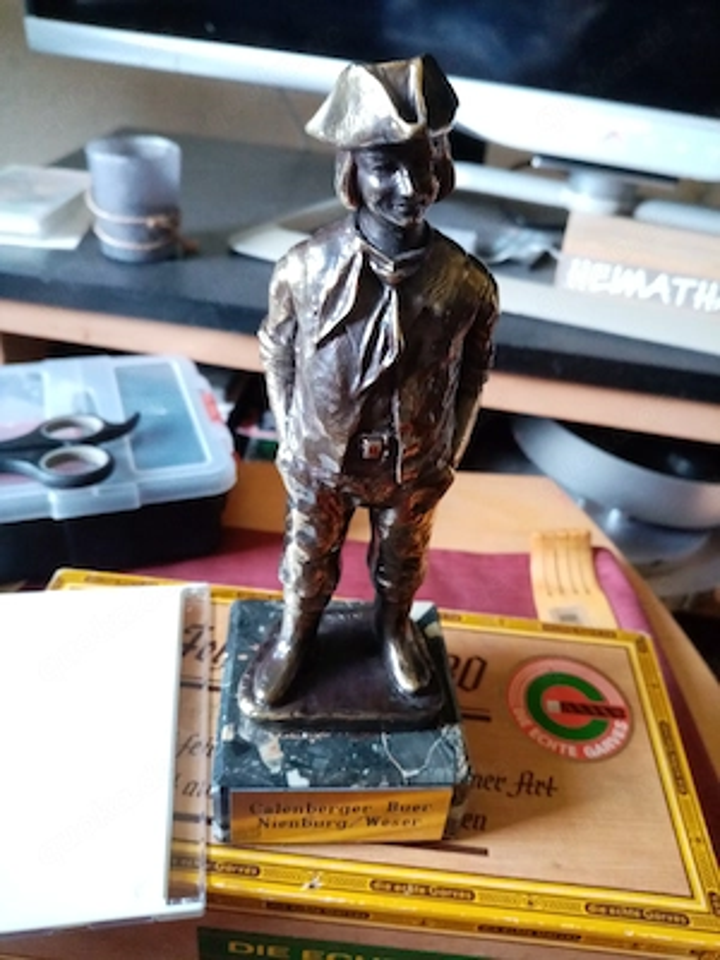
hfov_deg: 53.1
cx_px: 360
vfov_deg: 67.3
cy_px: 480
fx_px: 721
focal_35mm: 26
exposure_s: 1/25
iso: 854
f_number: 1.8
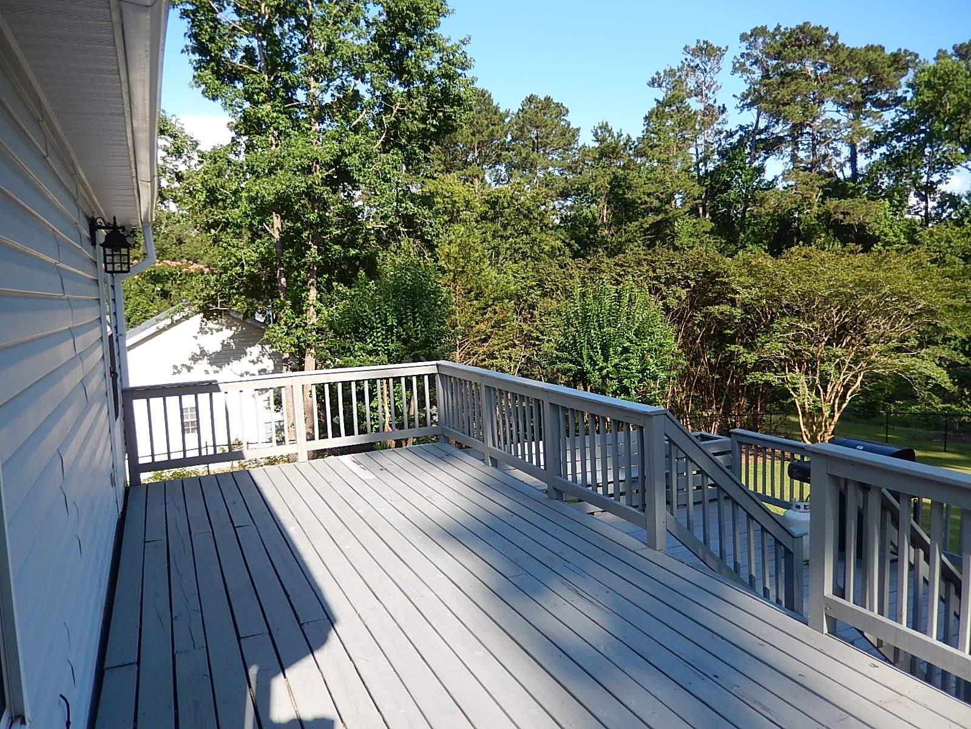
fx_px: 701
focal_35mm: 25
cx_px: 486
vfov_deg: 54.9
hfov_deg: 69.4
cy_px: 364
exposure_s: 1/640
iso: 125
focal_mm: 4.5
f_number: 3.4
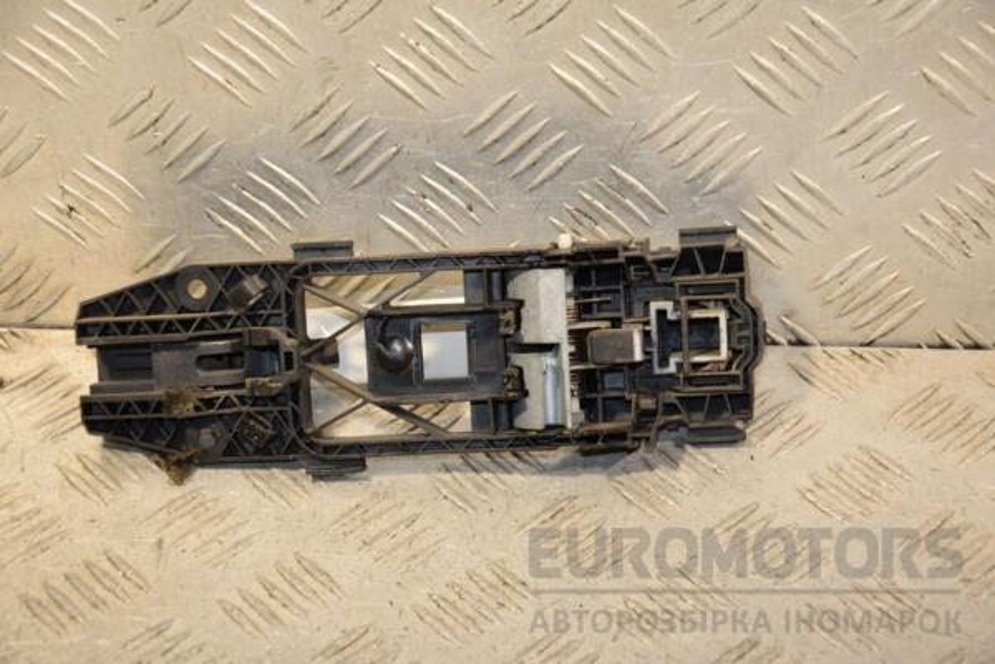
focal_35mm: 99
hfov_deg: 20.6
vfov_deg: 13.8
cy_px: 332
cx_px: 498
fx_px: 2736
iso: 800
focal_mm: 66
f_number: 5.6
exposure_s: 1/200
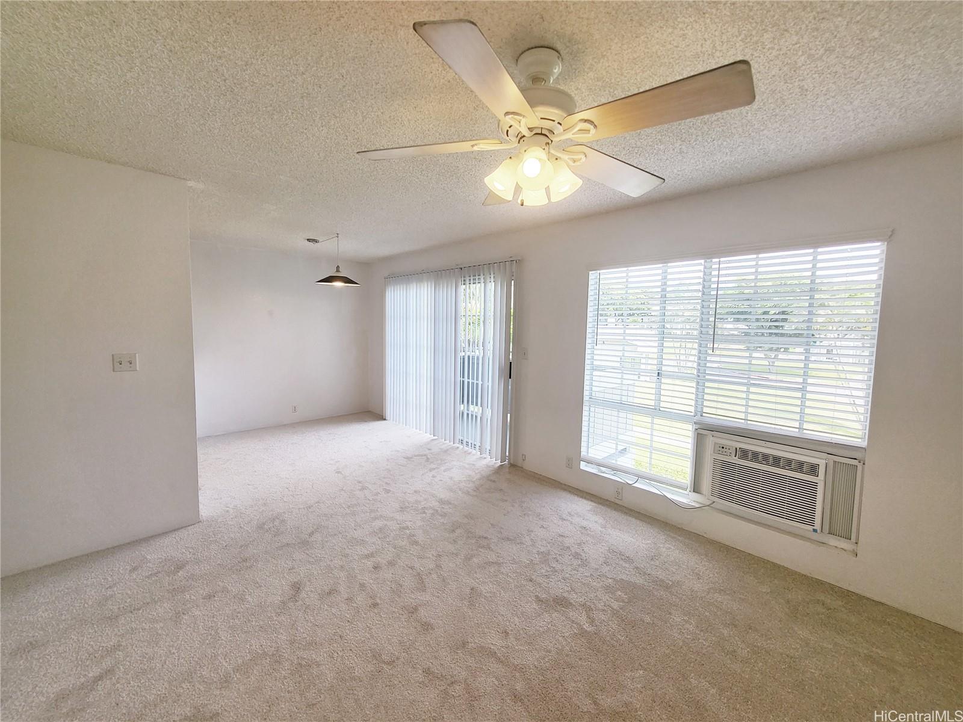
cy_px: 361
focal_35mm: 13
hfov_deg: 106.2
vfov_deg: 89.9
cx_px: 482
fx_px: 362
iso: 50
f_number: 2.2
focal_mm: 1.74
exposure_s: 1/120
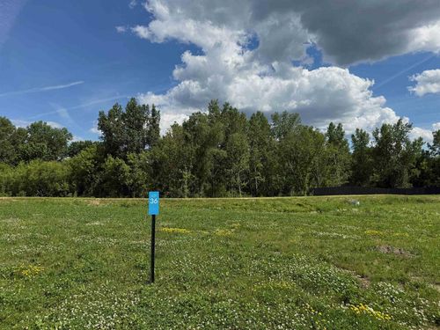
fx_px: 305
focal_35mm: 24
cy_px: 165
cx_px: 220
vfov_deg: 56.8
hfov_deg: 71.6
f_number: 1.78
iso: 80
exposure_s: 1/6173
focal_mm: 6.76
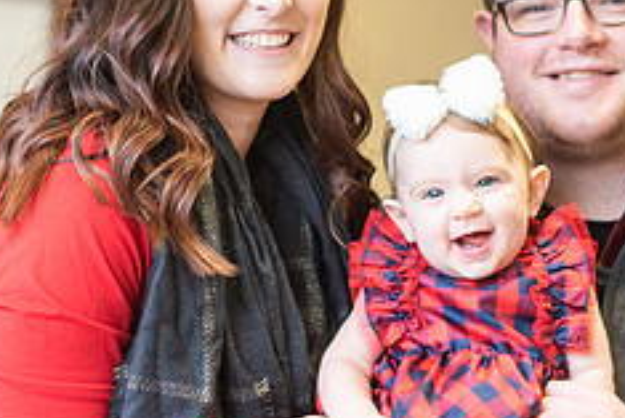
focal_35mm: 133
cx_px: 306
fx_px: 2310
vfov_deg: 10.3
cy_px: 245
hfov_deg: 15.4
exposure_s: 1/250
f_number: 2.5
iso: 500
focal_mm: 50
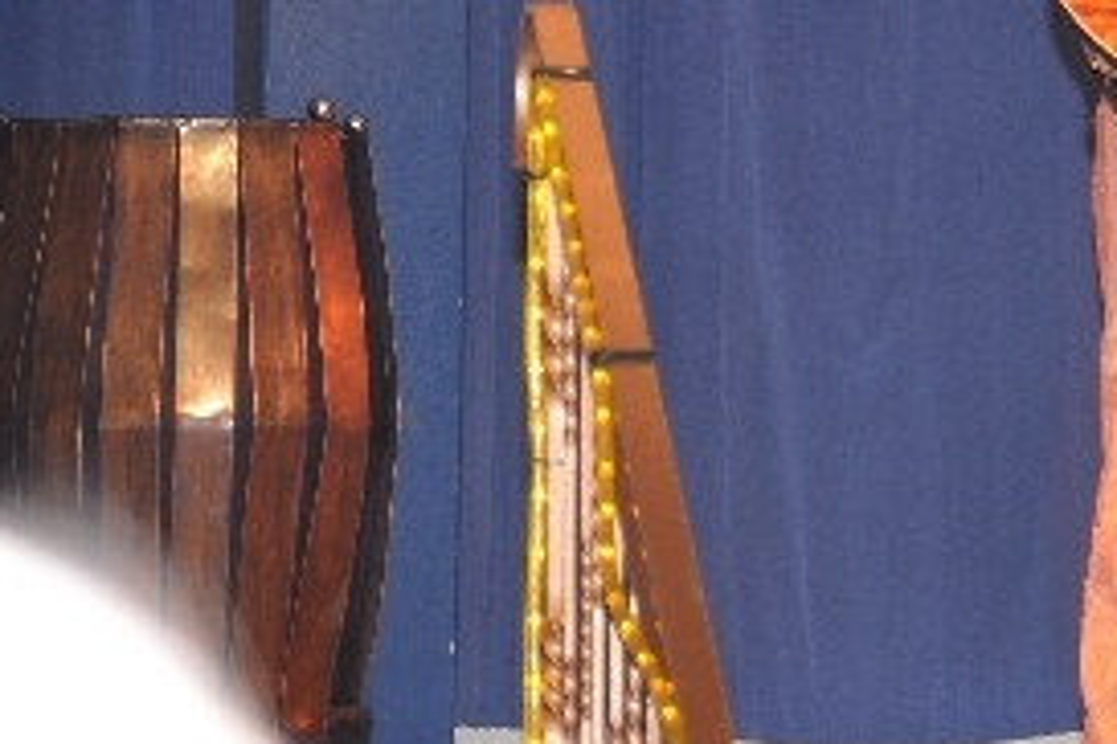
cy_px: -59
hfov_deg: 10.2
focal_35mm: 197
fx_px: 6126
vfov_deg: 6.9
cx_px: 1465
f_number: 4.8
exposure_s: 1/60
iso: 400
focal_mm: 45
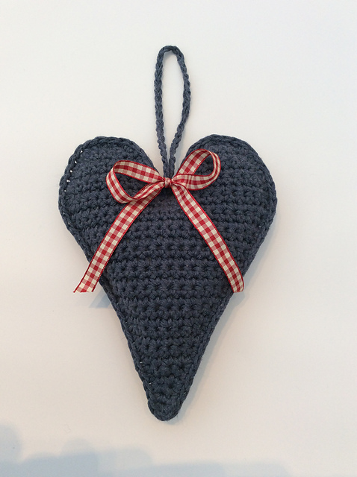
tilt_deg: -80.2
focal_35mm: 32
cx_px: 178
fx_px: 441
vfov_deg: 56.9
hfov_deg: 44.1
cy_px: 238
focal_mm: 3.3
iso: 50
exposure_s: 1/25
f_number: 2.4
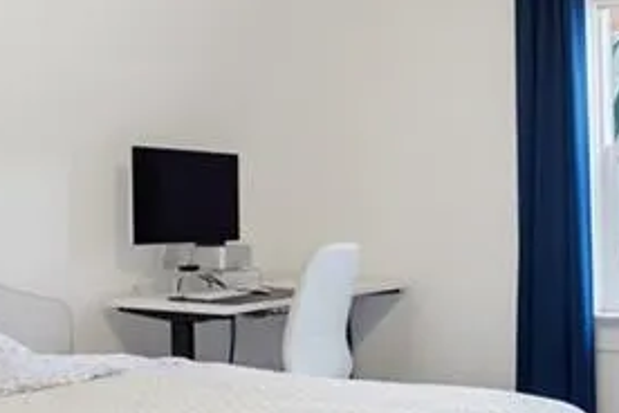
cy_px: 220
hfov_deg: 37.9
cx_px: 399
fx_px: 894
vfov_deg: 26.0
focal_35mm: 52
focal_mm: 14
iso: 800
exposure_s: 1/10
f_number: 8
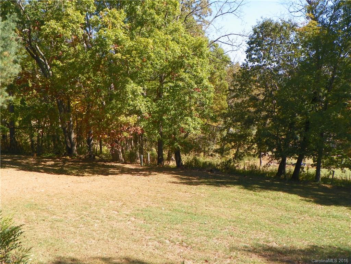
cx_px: 176
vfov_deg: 41.8
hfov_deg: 54.0
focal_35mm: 34
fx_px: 345
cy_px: 132
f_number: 4
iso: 64
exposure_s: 1/250
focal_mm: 6.1
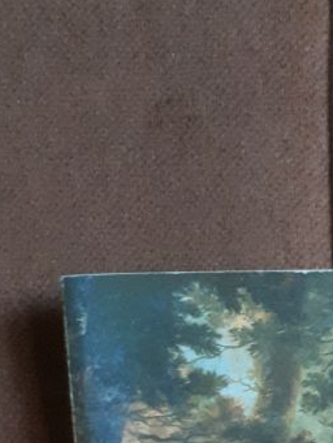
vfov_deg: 18.8
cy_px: 614
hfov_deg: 14.7
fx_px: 1218
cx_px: 466
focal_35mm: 95
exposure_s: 1/17
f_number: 1.9
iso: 400
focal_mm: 3.6
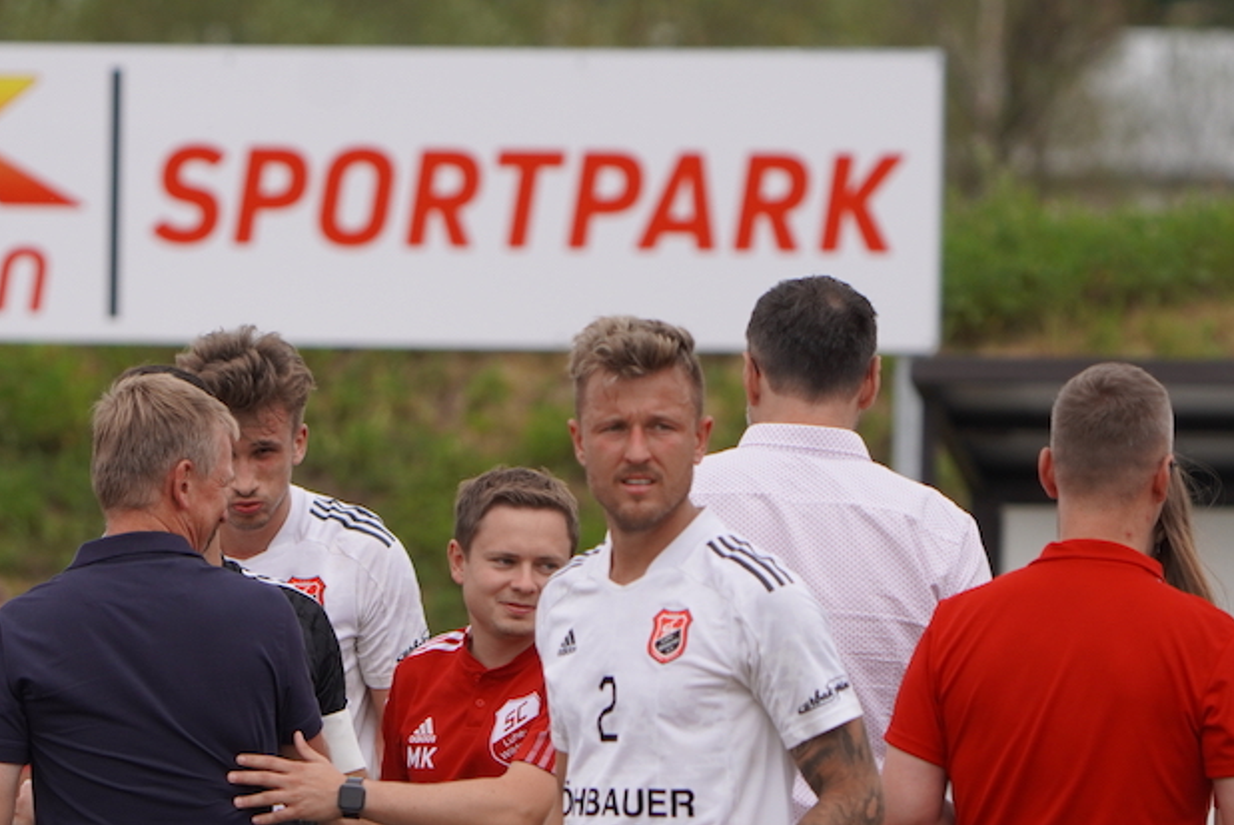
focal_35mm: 840
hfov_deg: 2.5
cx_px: 381
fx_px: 28808
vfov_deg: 1.6
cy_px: 613
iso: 200
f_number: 6.3
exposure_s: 1/500
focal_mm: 321
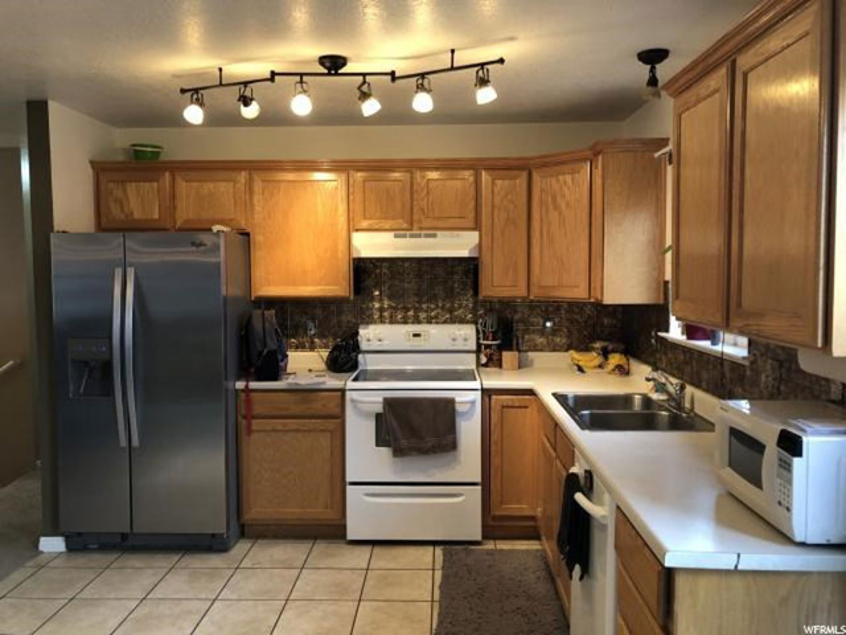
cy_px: 318
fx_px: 684
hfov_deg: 63.4
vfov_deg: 49.7
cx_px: 423
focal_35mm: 28
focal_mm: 3.99
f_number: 1.8
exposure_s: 1/15
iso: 40
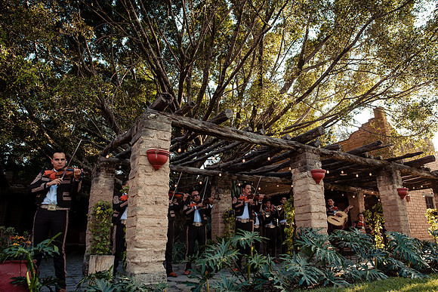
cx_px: 219
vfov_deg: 53.2
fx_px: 292
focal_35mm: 24
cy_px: 146
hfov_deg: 73.7
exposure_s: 1/200
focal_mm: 24
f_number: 4
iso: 250
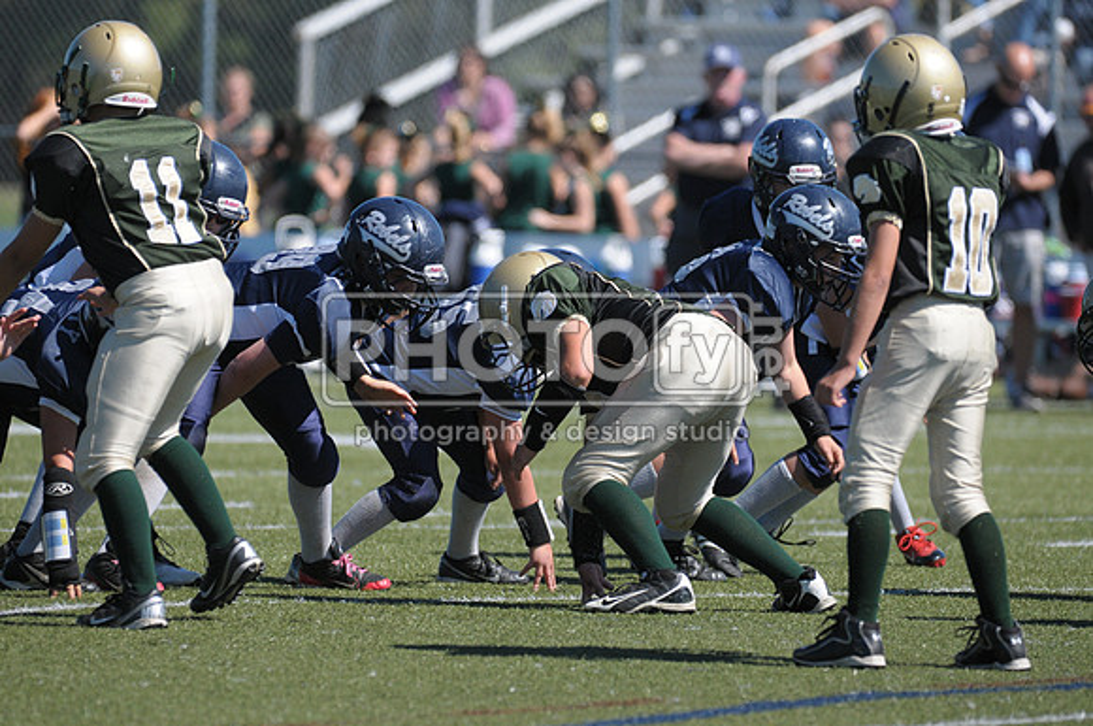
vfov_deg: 3.2
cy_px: 363
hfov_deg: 4.7
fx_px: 13189
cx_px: 546
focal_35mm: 435
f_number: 4
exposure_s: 1/4000
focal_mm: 290
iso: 640
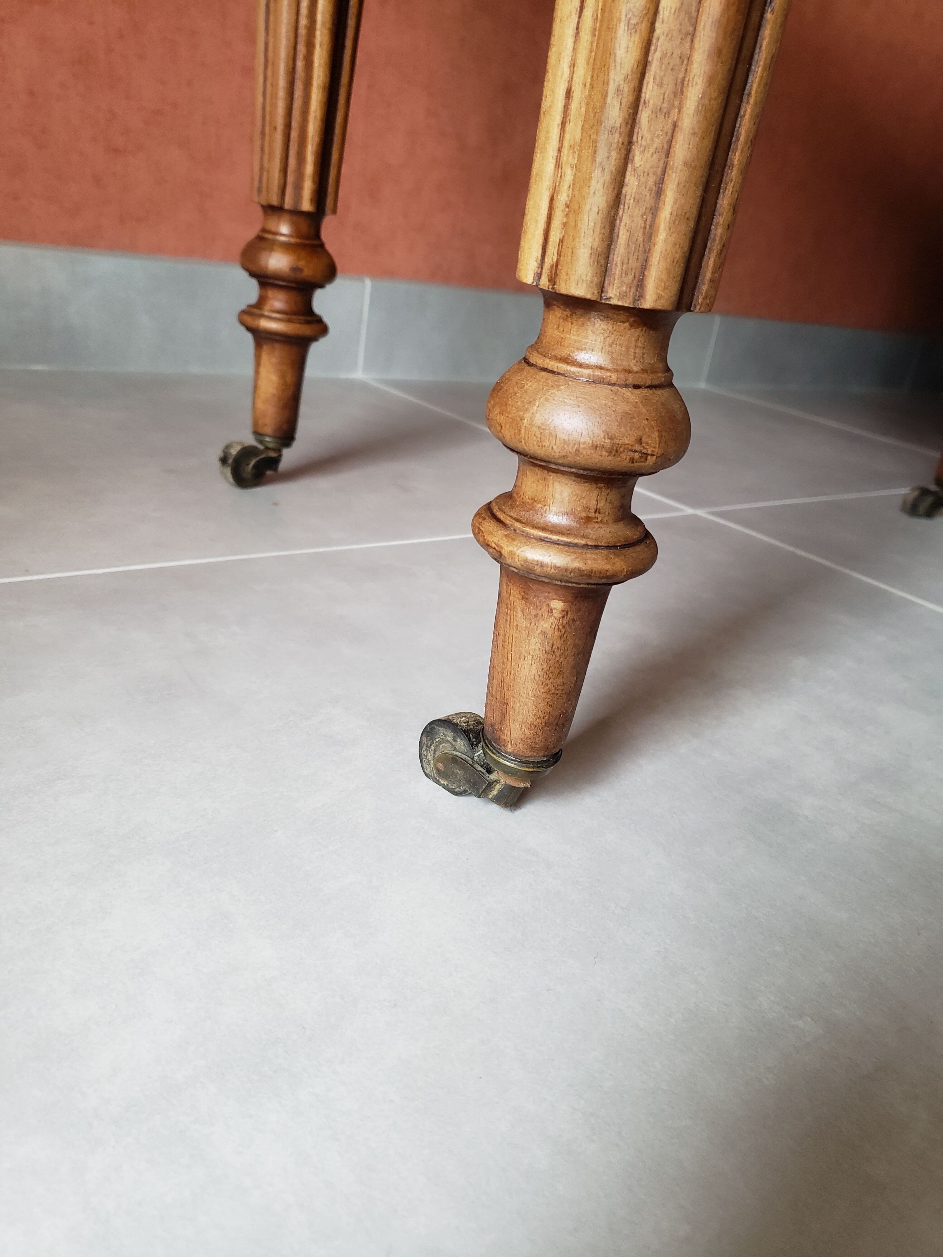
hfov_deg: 53.1
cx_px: 472
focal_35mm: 26
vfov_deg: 67.3
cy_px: 628
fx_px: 944
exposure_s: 1/48
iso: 250
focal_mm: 4.3
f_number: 1.5
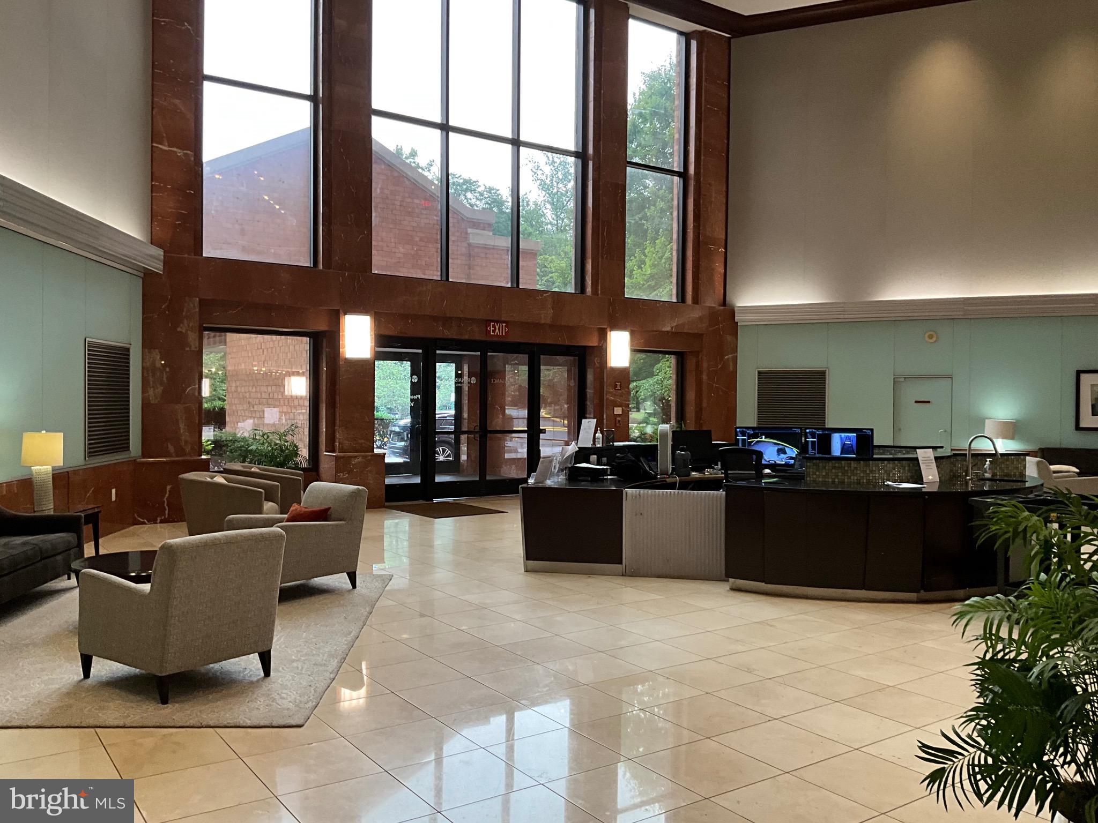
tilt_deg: -0.2
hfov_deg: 61.7
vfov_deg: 48.2
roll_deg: -0.4
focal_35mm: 29
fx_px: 920
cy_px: 412
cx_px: 549
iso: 64
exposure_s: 1/60
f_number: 1.8
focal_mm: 3
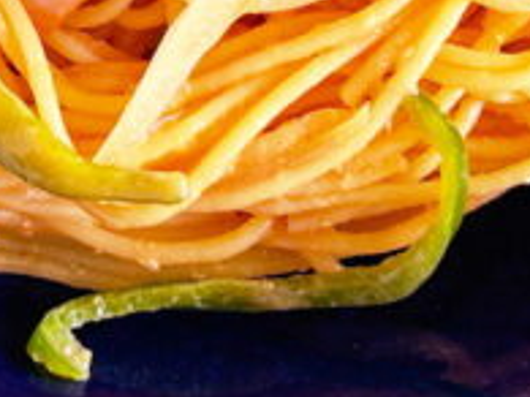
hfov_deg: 13.3
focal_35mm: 148
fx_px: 2265
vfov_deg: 9.4
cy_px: -373
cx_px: 92
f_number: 1.78
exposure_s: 1/121
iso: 125
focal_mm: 6.86
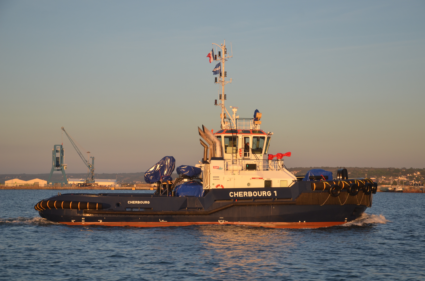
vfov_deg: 17.4
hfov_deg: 26.0
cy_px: 140
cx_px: 212
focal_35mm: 78
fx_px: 919
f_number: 5.6
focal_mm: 52
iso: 200
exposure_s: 1/125
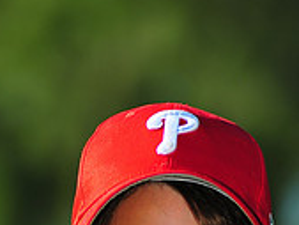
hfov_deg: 3.3
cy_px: 445
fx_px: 5134
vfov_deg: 2.5
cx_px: 152
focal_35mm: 594
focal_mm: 180
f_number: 4
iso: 200
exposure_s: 1/1250
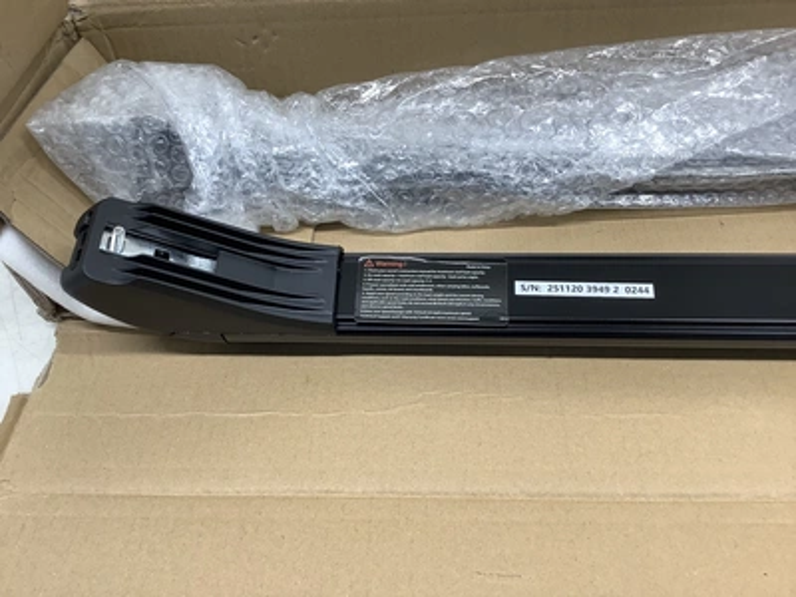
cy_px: 298
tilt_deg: -49.6
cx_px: 398
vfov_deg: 45.4
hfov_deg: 58.4
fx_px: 713
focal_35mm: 31
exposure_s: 1/60
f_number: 2.4
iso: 50
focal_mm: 3.3
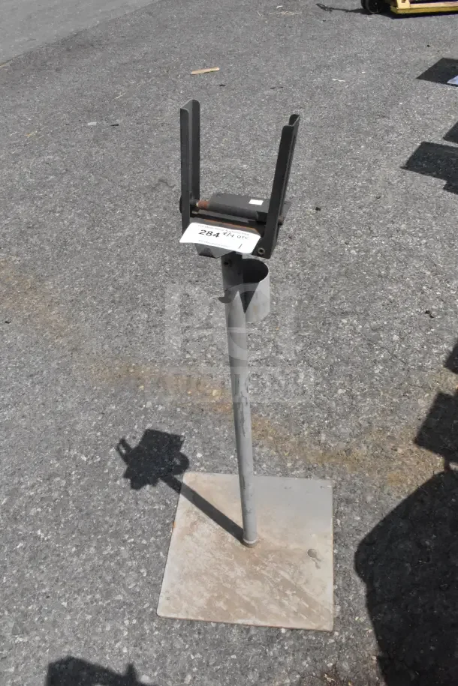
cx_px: 229
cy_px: 343
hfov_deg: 43.6
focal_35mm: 30
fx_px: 572
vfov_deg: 61.9
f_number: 22
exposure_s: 1/4000
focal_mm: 20
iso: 5600
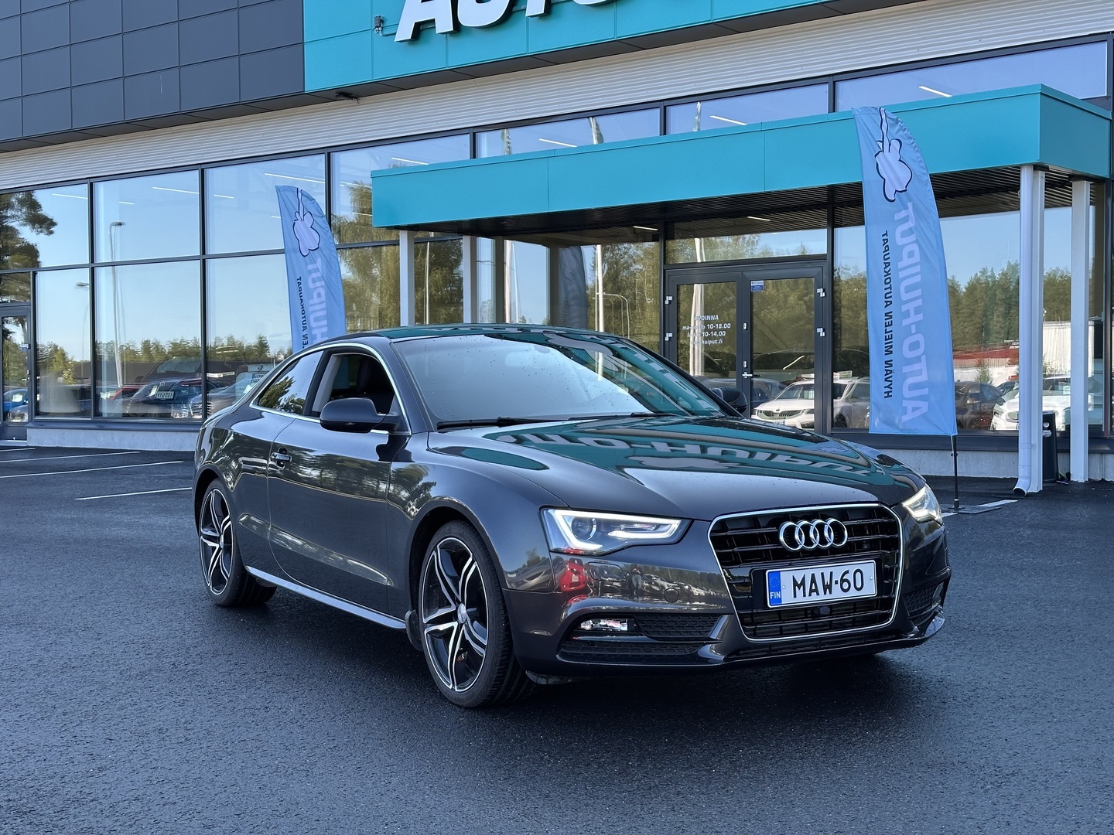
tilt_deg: -1.0
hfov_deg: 39.7
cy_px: 418
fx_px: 1545
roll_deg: +0.7
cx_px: 557
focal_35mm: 48
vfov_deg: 30.3
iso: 64
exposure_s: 1/435
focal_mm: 6.86
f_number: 1.78
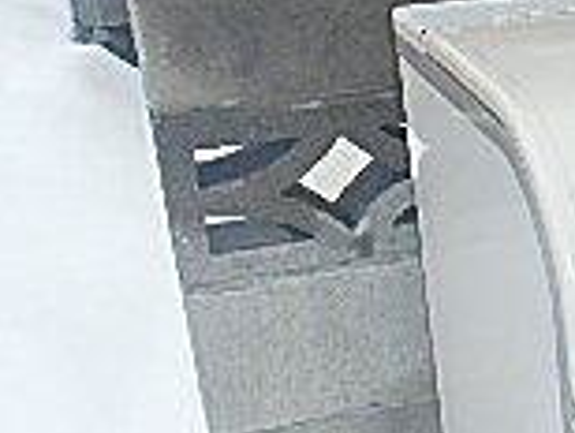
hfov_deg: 19.0
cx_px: 922
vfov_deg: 17.0
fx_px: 1447
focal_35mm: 87
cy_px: 284
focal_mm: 3.7
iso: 125
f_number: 3.5
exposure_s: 1/1000
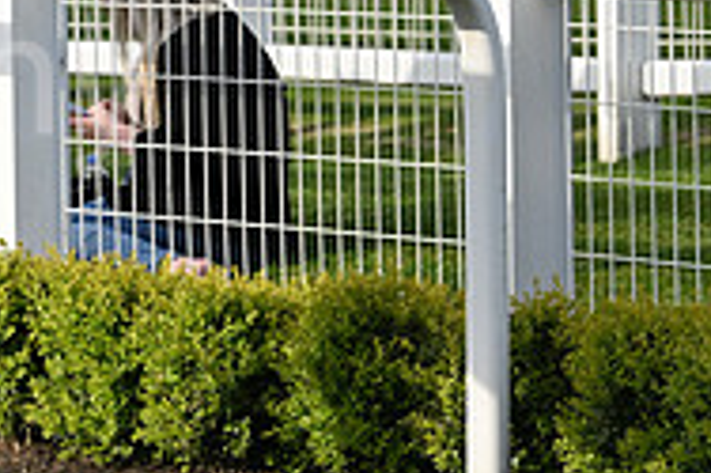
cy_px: -104
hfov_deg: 4.9
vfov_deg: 3.3
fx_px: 8228
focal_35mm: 417
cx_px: -333
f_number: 5.6
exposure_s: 1/3200
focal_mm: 135
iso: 1000
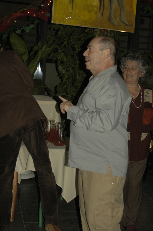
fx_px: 441
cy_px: 116
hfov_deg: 19.7
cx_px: 76
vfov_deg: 29.3
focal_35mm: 69
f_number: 5.3
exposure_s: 1/60
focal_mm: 46
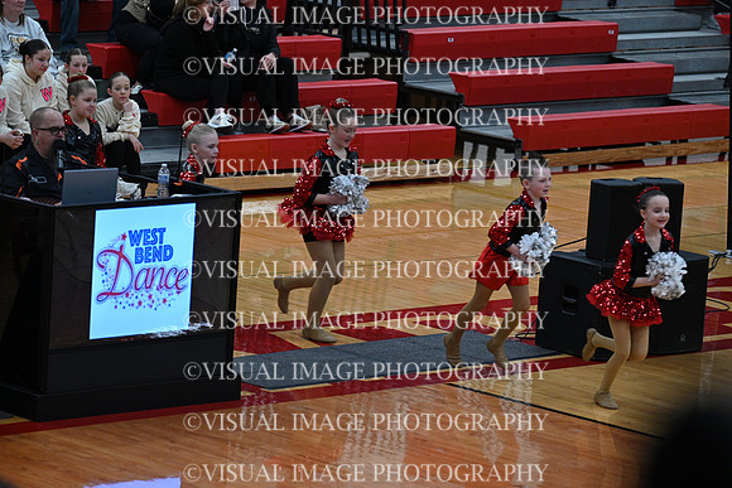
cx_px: 366
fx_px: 4067
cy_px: 244
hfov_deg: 10.3
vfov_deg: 6.9
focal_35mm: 200
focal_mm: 200
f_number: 4
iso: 4000
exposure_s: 1/400
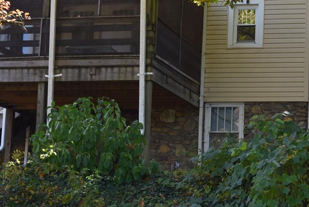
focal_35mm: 130
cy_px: 101
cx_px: 194
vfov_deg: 10.6
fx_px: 1116
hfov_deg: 15.7
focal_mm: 34
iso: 160
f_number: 5.6
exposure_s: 1/125
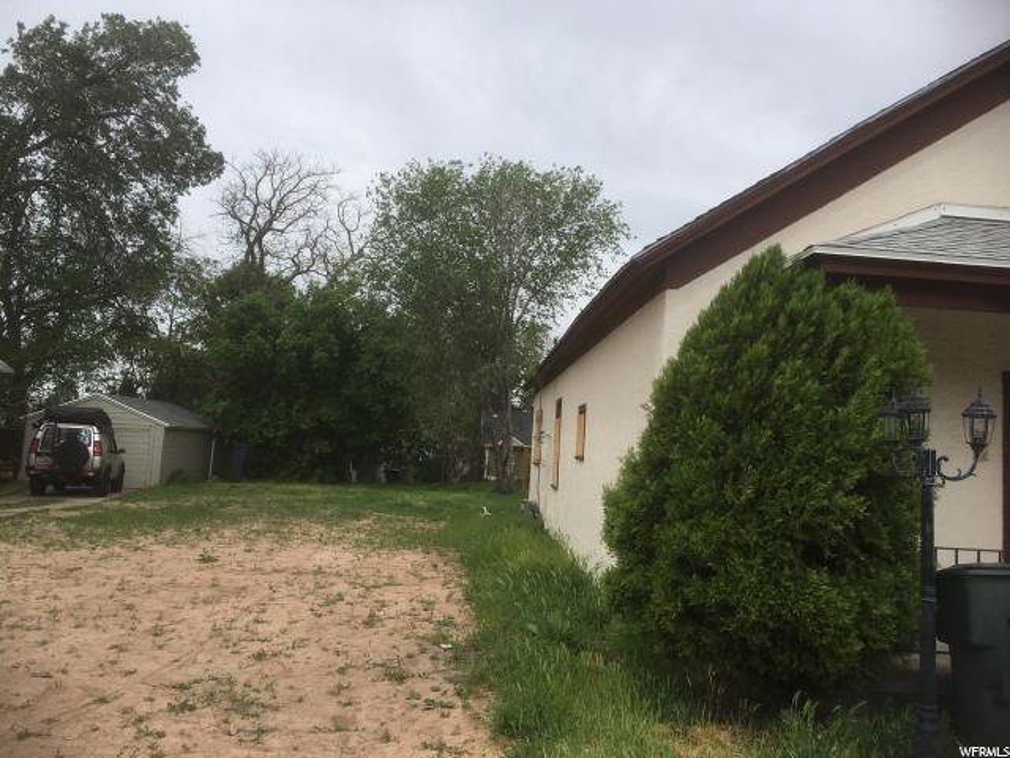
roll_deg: -1.0
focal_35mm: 29
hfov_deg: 61.7
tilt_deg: +5.8
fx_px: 846
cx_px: 505
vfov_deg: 48.2
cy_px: 379
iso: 25
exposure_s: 1/1789
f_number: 2.2
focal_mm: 4.15
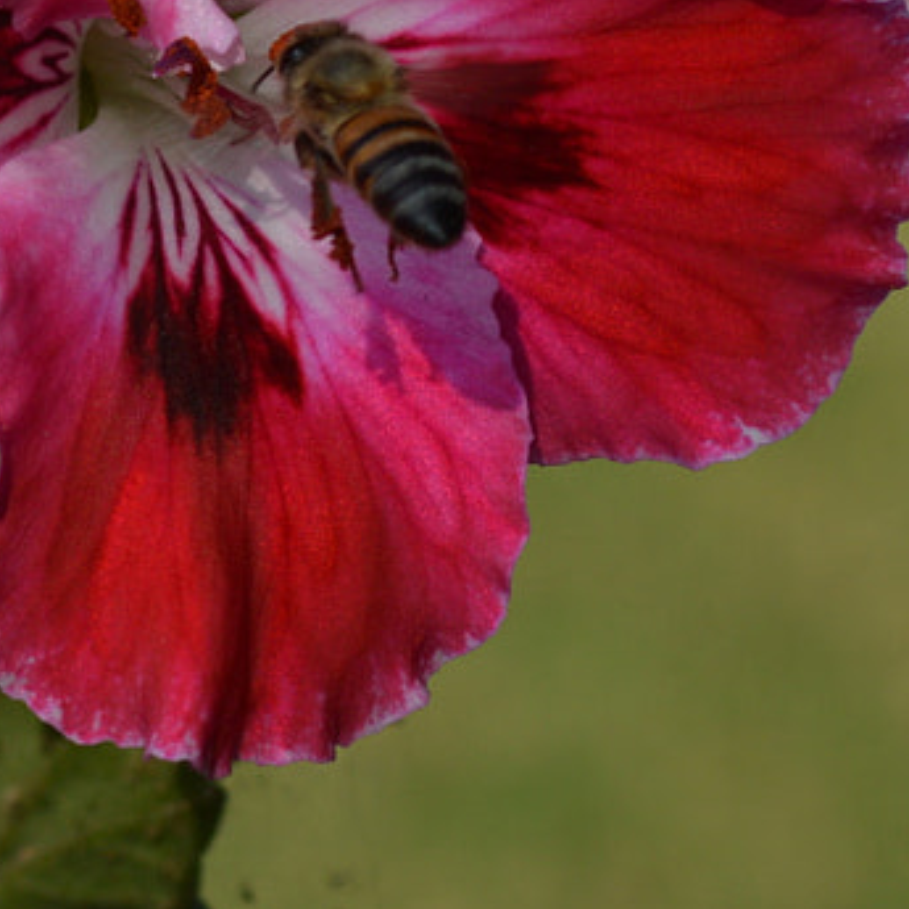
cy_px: 303
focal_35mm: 325
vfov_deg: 5.4
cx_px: -440
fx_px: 9655
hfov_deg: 5.3
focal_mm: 55
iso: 100
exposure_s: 1/250
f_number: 8
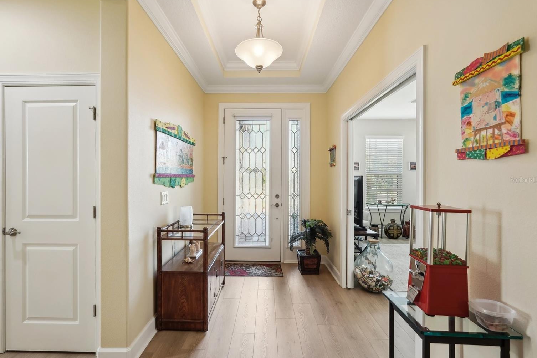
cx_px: 257
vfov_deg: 68.8
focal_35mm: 18
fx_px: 261
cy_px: 180
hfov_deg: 91.5
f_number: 7.1
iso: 400
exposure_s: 1/13
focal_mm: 16.5
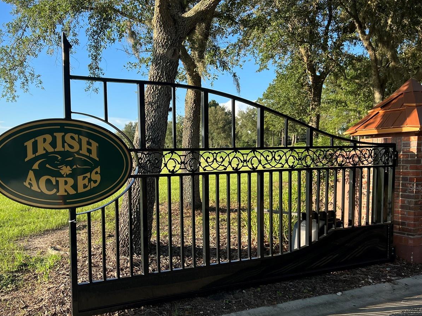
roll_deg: -0.4
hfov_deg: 52.1
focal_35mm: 35
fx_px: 427
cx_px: 158
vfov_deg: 40.5
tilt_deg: -4.4
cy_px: 188
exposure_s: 1/1669
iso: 50
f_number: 1.5
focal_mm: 5.7
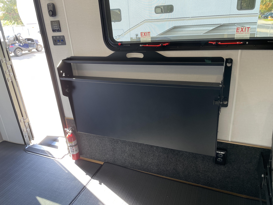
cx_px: 136
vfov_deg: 53.1
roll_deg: +2.7
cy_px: 102
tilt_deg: -21.5
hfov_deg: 67.3
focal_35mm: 26
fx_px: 205
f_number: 1.6
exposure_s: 1/121
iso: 100
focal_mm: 4.2
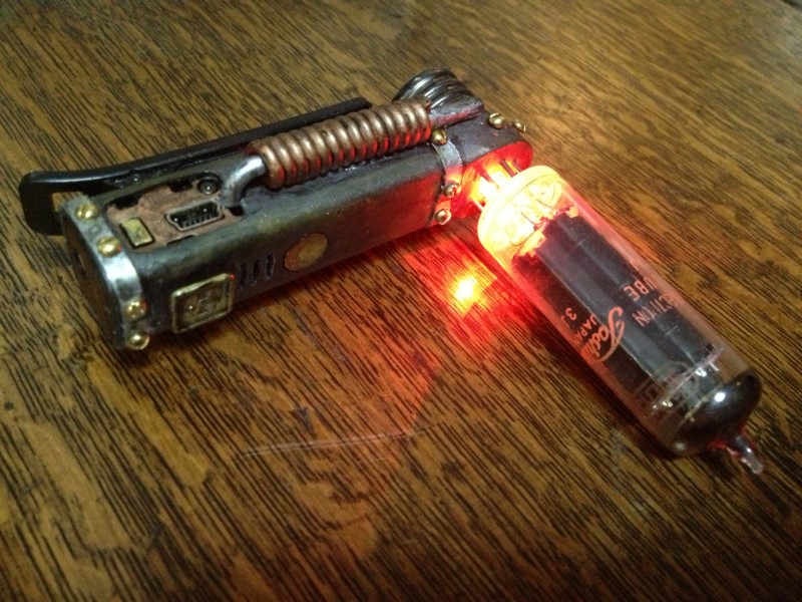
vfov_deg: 40.7
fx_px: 811
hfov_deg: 52.6
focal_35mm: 35
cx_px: 401
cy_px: 301
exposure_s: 1/15
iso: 800
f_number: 2.4
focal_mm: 4.28
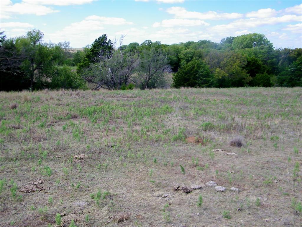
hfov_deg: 45.8
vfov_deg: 35.1
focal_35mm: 41
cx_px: 151
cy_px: 114
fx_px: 358
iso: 80
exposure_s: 1/125
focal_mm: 7.2
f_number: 7.6
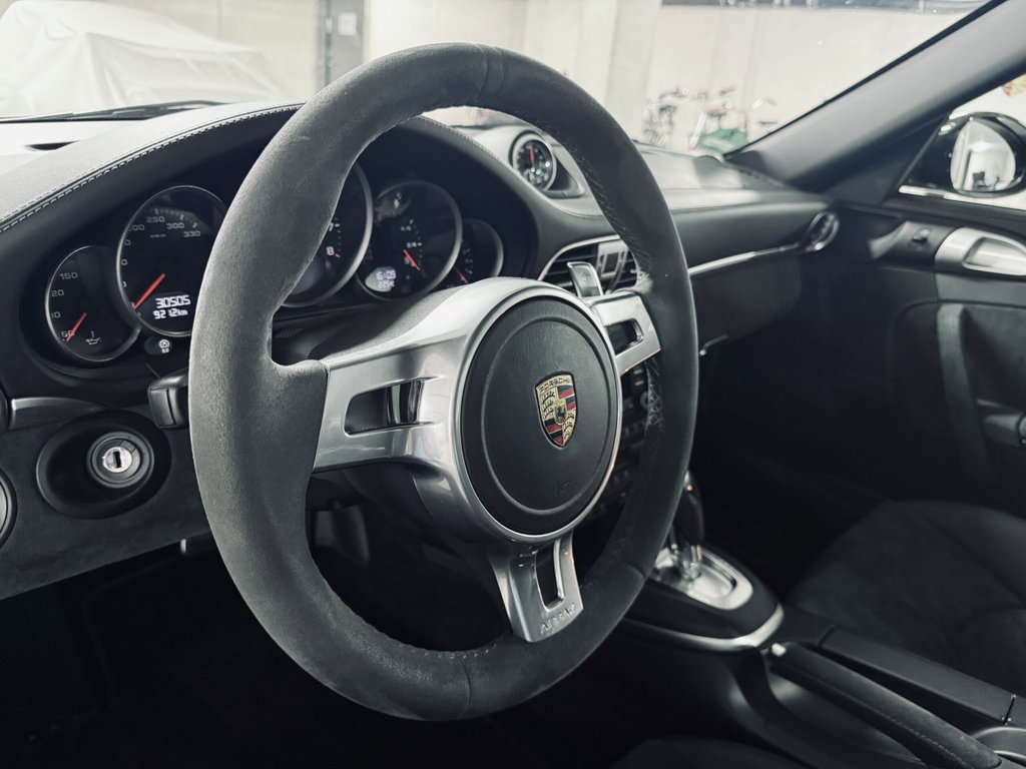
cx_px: 513
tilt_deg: -21.5
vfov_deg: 56.8
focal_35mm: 24
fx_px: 711
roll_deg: -5.6
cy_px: 384
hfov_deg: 71.6
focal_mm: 6.76
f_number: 1.78
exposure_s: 1/33
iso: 800
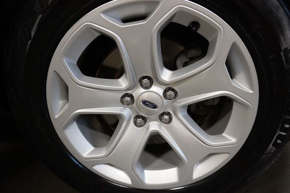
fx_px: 205
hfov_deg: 70.5
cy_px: 96
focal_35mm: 26
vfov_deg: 50.4
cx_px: 145
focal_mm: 17
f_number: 3.5
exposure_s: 1/160
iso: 4000
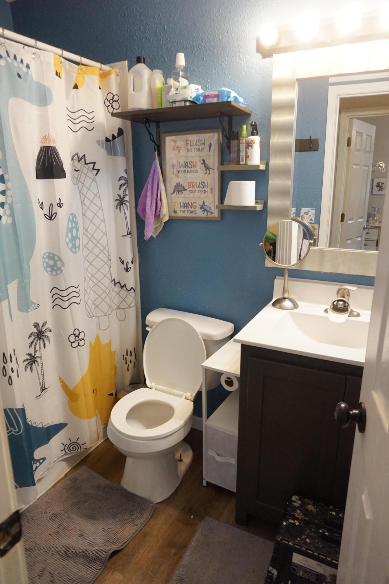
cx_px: 194
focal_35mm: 24
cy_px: 292
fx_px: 389
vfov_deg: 73.8
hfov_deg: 53.1
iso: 2000
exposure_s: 1/160
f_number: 3.5
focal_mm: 16
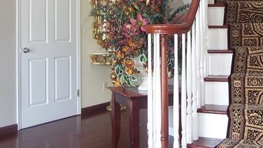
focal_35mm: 73
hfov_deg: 28.9
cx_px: 165
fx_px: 509
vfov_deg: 16.2
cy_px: 1
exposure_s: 1/10
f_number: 2.8
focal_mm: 6.3
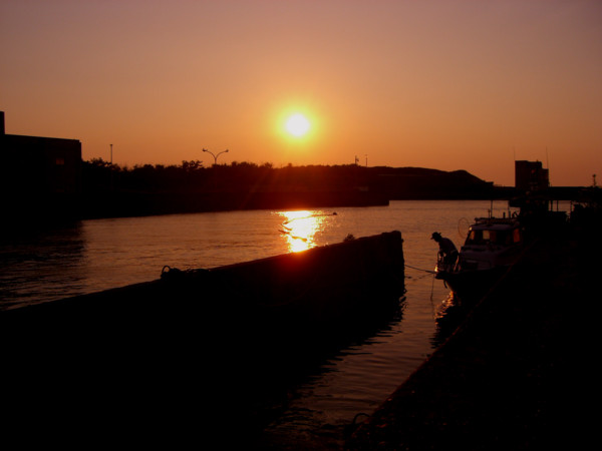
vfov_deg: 37.7
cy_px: 226
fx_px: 661
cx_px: 301
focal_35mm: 38
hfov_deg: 49.0
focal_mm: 6.2
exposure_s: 1/1250
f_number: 4.3
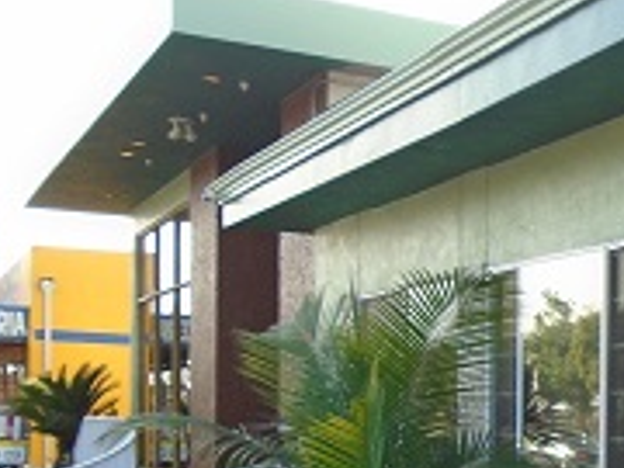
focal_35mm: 72
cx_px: 846
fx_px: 1298
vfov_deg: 19.9
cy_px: 444
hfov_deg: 23.4
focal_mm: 4.6
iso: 100
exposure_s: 1/160
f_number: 3.2
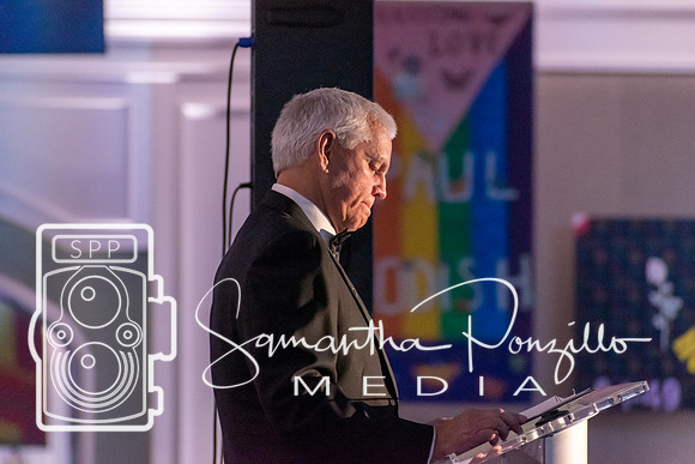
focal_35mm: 405
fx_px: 7820
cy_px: 232
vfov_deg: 3.4
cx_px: 348
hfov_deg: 5.1
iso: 5000
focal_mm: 270
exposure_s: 1/60
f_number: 6.3
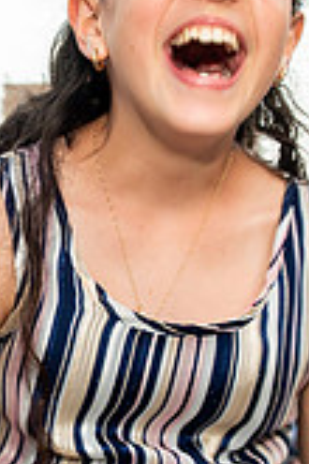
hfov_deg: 11.0
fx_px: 1584
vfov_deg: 16.6
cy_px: 337
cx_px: -2
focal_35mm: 123
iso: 800
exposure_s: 1/50
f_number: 5.6
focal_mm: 26
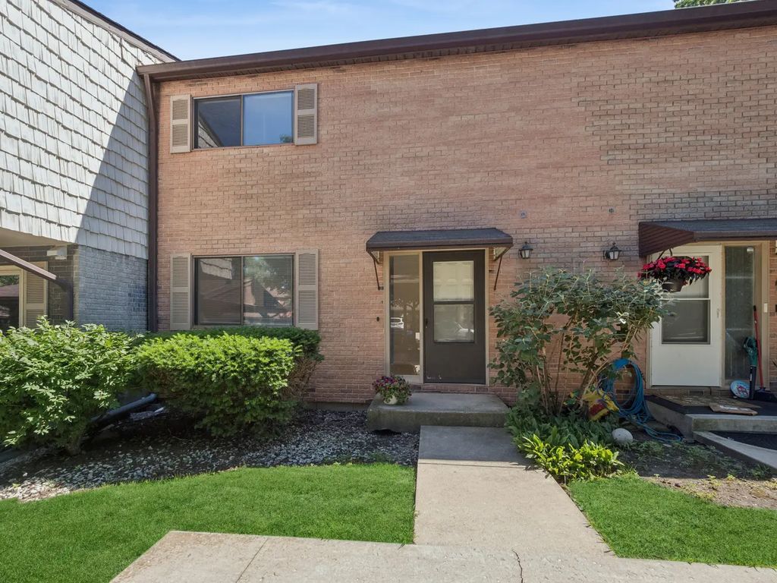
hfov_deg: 102.1
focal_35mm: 14
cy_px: 292
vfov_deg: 85.7
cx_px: 388
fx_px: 314
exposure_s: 1/160
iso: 400
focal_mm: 7
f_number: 8
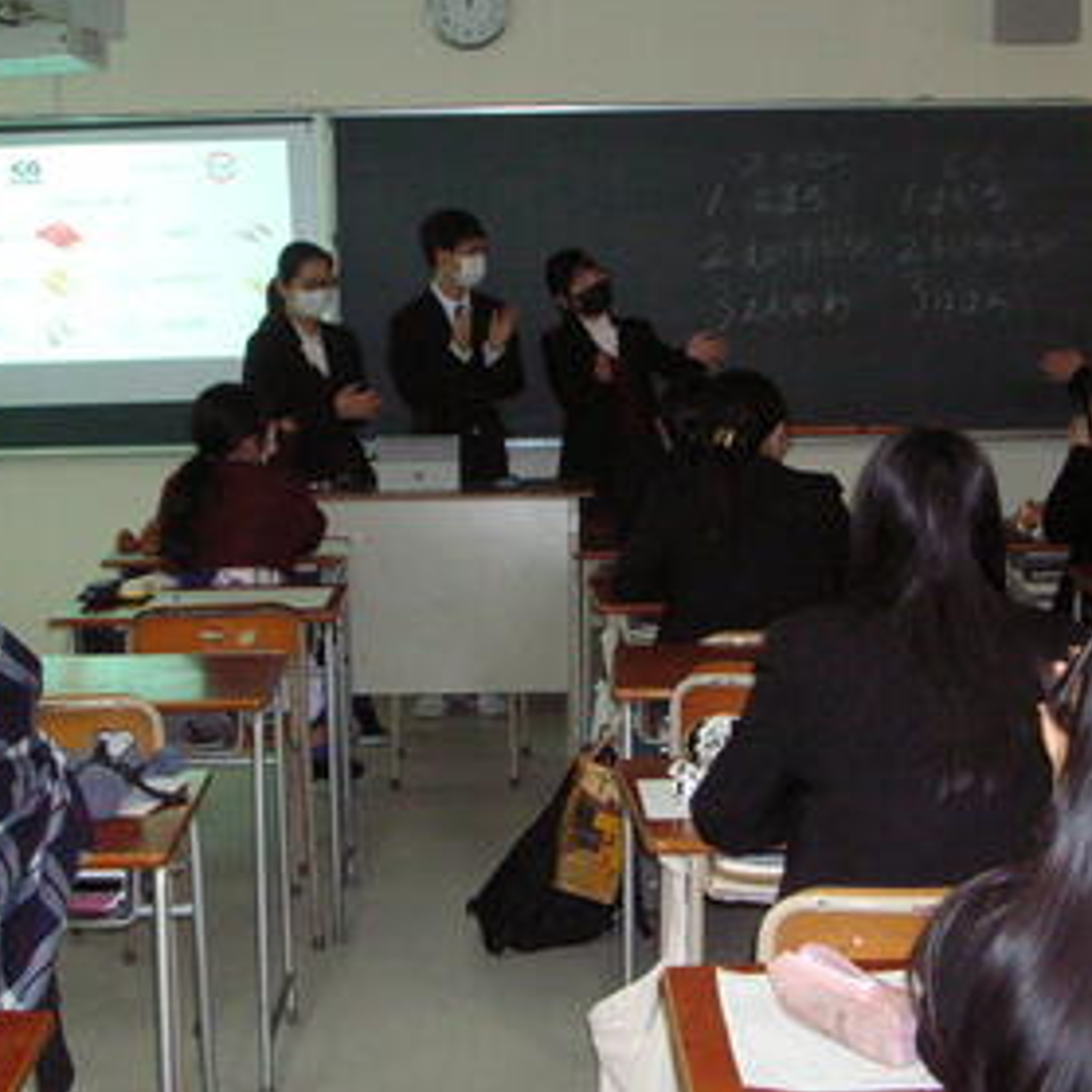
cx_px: 536
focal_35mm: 57
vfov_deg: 30.0
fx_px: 2034
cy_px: 521
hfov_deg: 30.0
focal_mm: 7.5
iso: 200
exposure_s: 1/60.1
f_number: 3.1
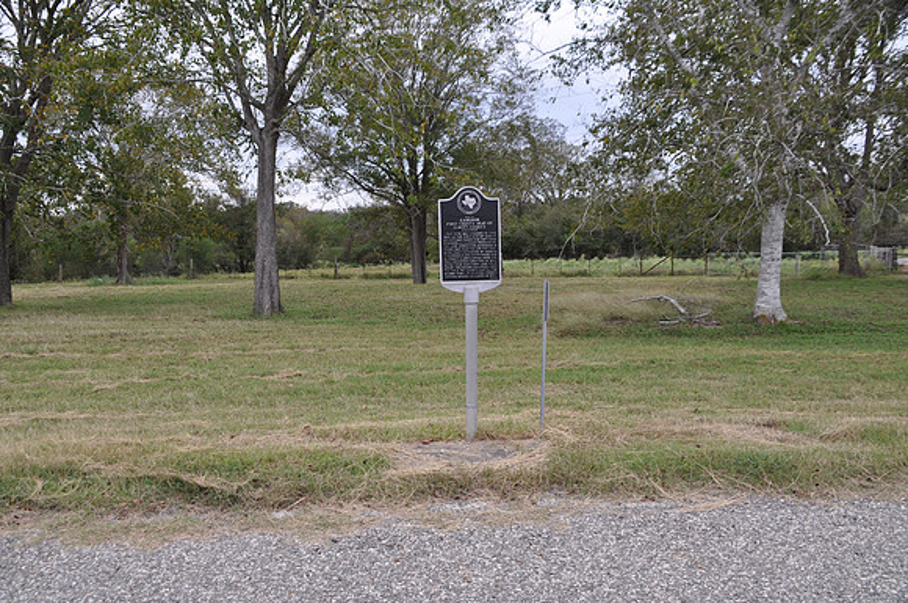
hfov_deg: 57.3
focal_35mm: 33
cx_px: 454
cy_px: 302
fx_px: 831
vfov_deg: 39.9
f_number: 7.1
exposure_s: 1/50
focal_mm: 22
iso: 200
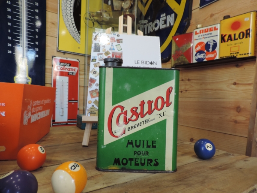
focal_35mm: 24
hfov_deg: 71.6
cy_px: 96
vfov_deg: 56.8
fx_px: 178
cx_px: 128
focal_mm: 4.3
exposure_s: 1/30
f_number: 3
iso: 200
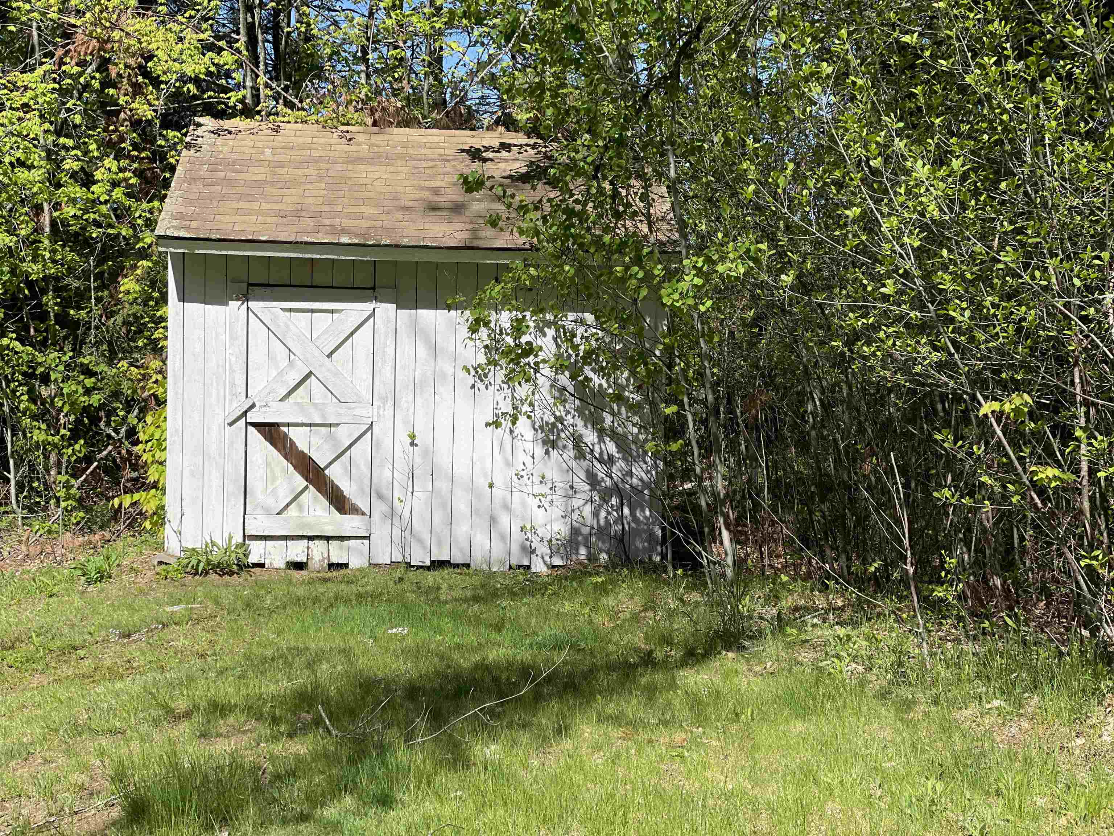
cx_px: 557
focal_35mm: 52
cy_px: 418
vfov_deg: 28.0
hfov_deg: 36.8
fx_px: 1673
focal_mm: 6
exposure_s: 1/2398
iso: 32
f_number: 2
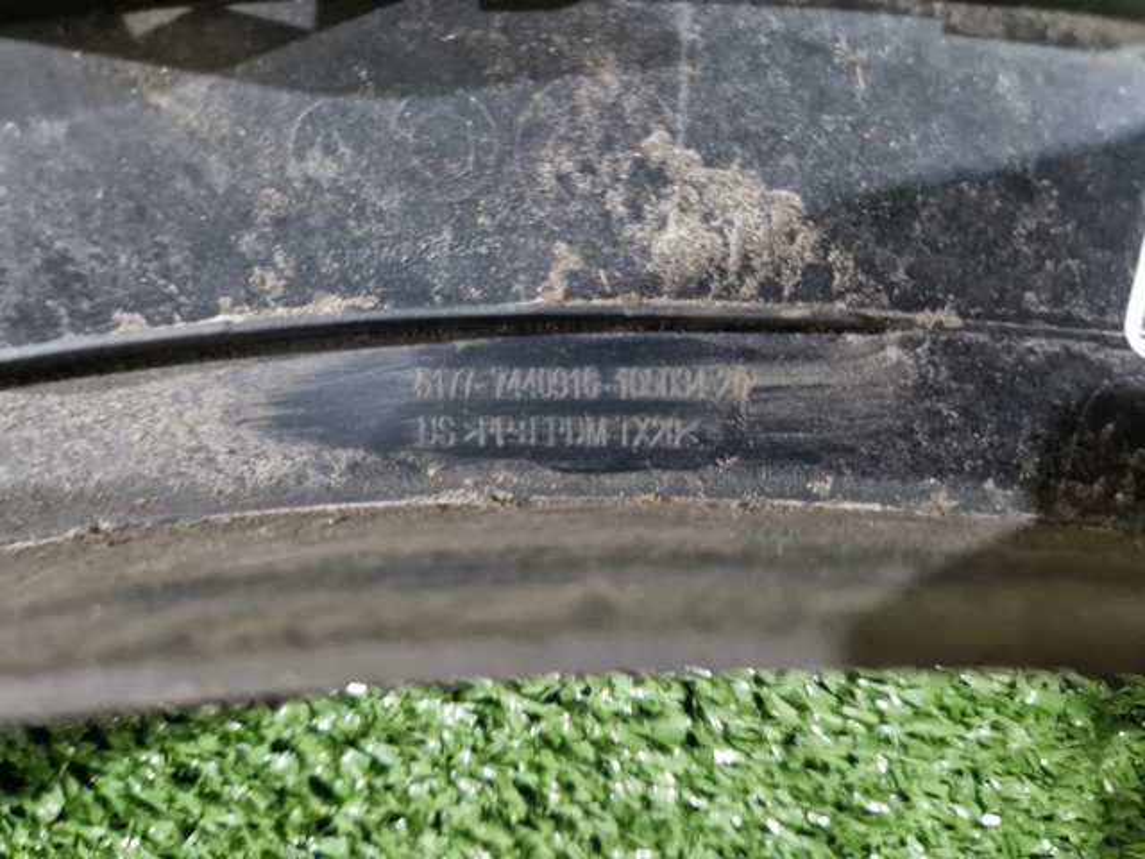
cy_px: 430
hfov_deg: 73.9
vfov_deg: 58.9
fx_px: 761
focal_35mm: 23
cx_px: 572
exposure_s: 1/25
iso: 640
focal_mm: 5.4
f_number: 1.8
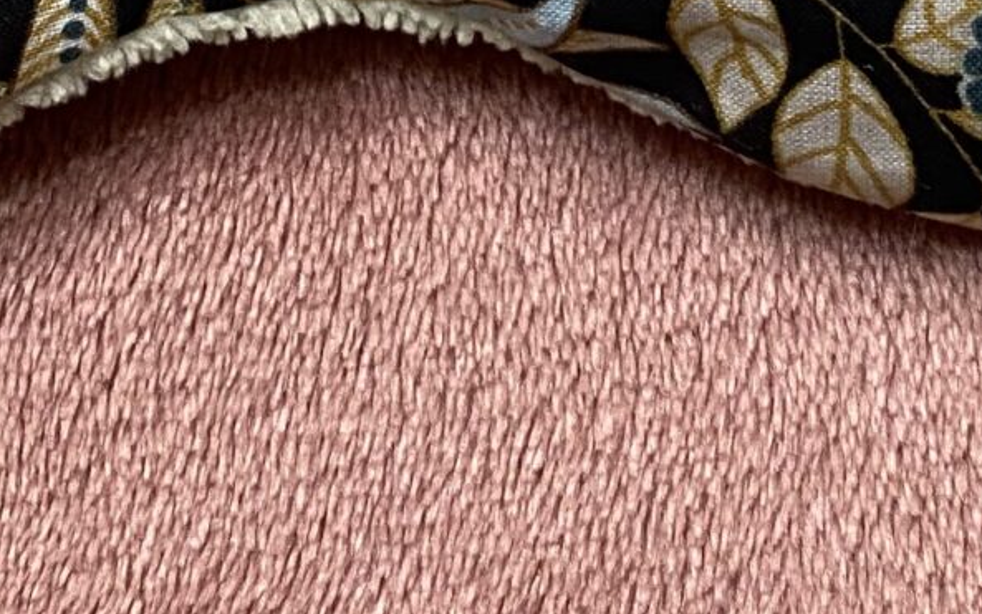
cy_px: -468
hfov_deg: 17.5
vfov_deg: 10.4
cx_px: 424
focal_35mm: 119
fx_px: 3186
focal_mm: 4.25
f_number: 1.8
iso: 200
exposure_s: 1/60
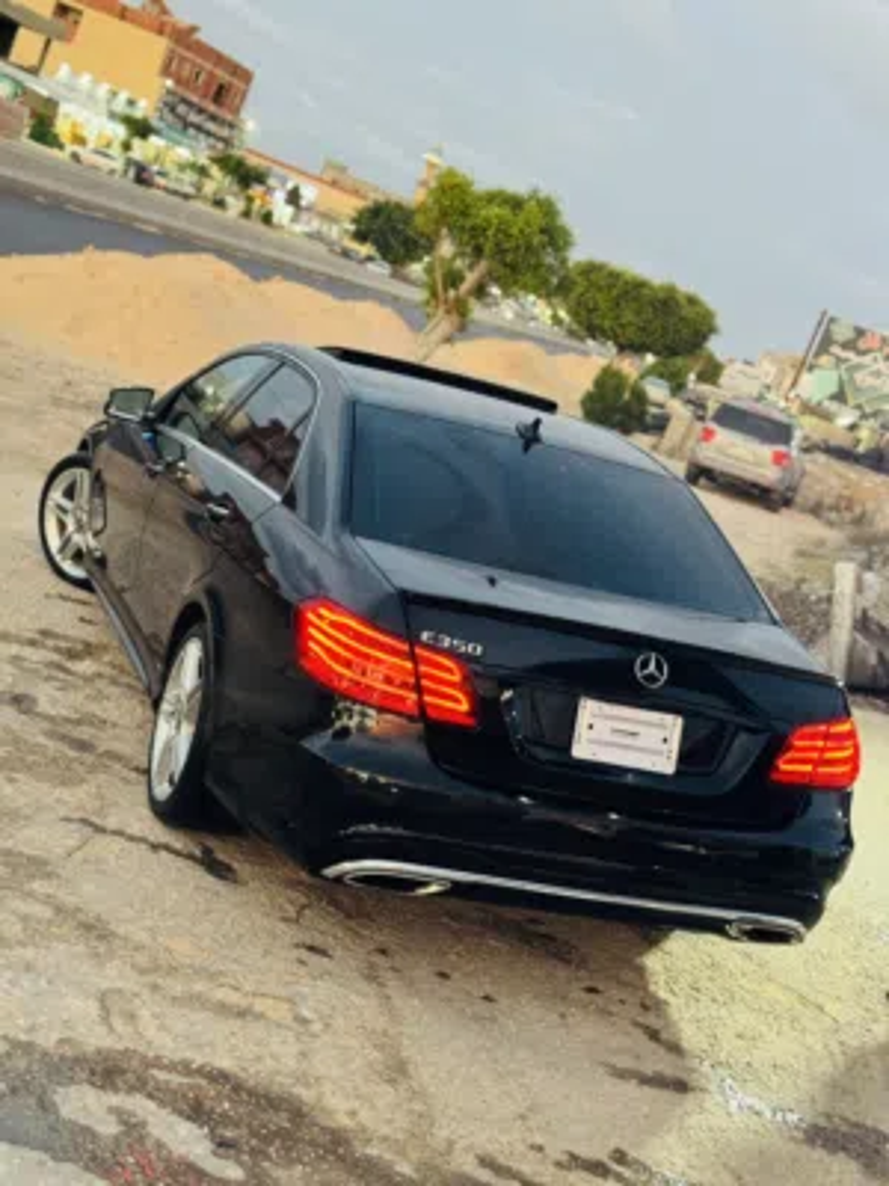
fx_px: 1644
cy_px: 593
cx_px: 444
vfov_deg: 39.7
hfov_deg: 30.3
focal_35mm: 48
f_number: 1.78
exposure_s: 1/50
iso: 200
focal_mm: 6.76
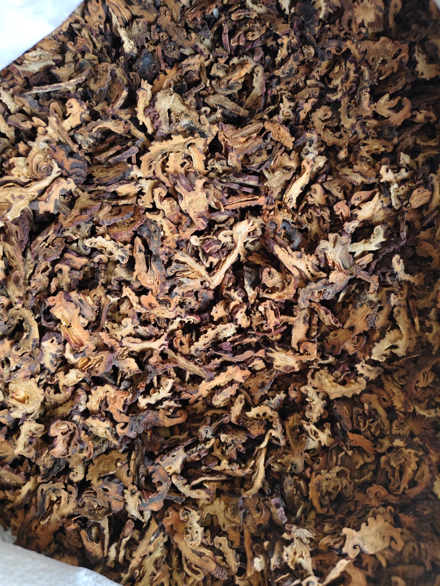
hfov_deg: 58.9
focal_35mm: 23
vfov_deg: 73.9
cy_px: 293
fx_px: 390
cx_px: 220
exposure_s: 1/100
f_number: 1.88
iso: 248
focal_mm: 5.56
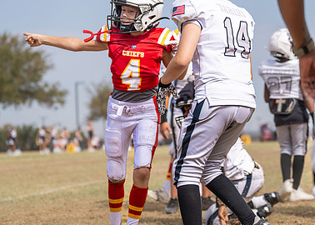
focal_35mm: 121
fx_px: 1082
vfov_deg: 11.9
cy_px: 89
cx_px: 184
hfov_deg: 16.5
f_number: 2.8
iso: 160
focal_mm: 70
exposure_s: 1/4000
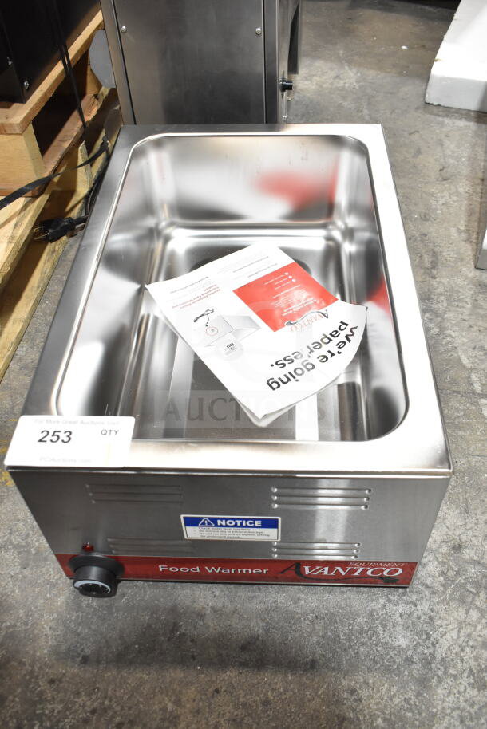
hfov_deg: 40.0
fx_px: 669
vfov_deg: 57.2
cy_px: 364
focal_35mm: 33
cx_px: 244
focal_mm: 22
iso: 1600
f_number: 5.6
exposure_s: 1/125
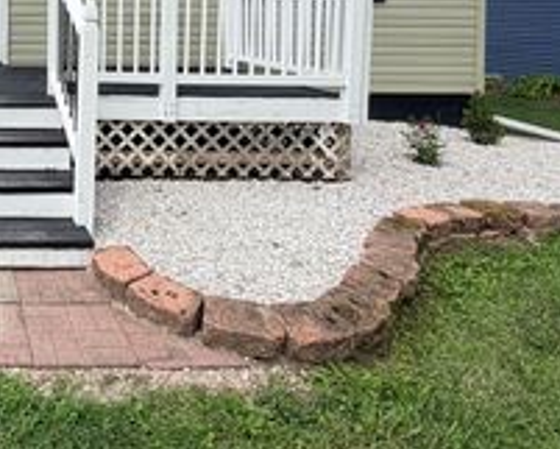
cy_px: 18
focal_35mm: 34
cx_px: -45
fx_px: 564
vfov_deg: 39.2
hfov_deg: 42.5
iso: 40
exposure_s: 1/770
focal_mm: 2.22
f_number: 2.2
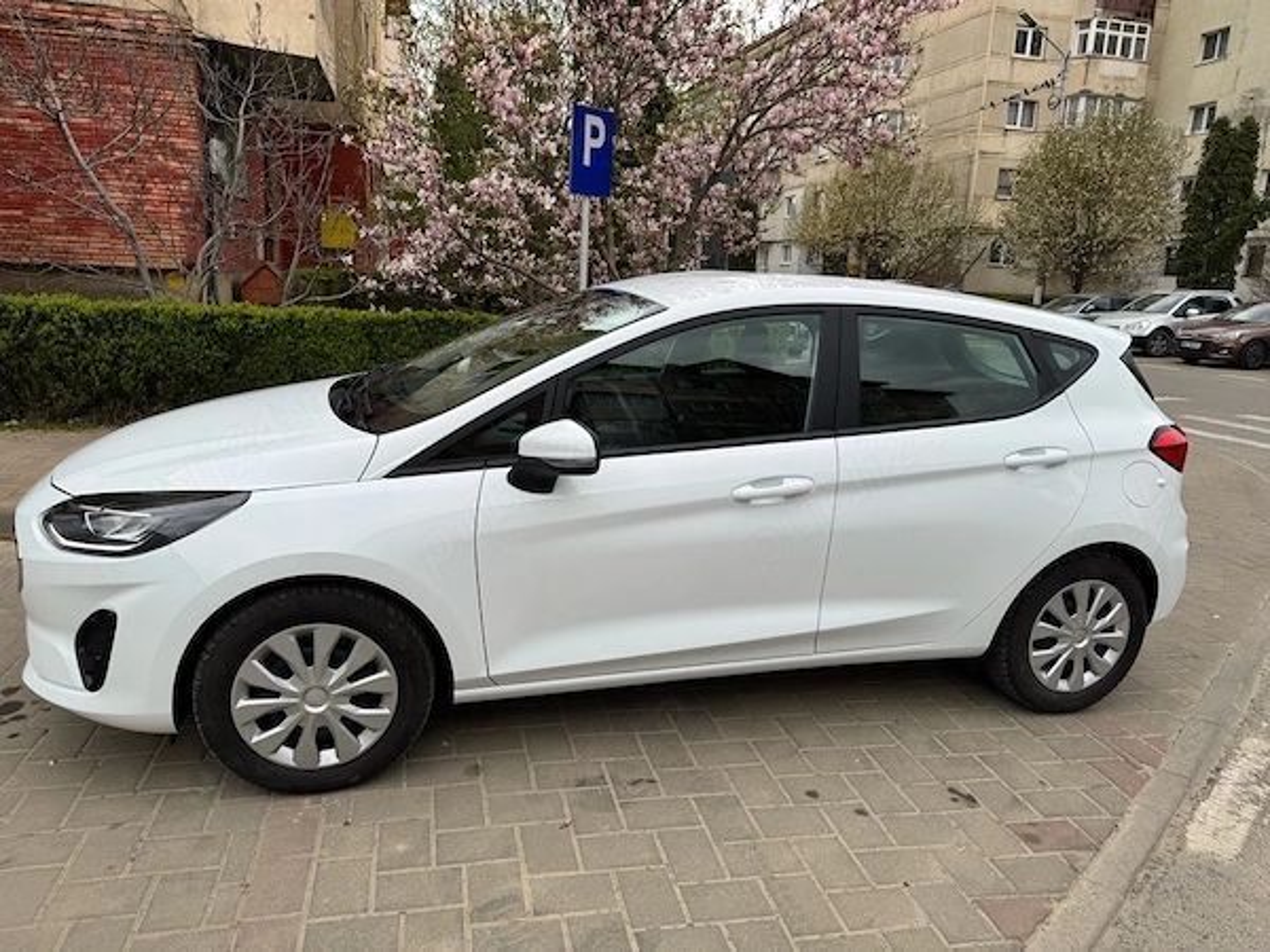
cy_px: 476
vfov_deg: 56.8
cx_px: 635
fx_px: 881
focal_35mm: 24
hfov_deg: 71.6
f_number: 1.78
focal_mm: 6.76
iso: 80
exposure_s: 1/832
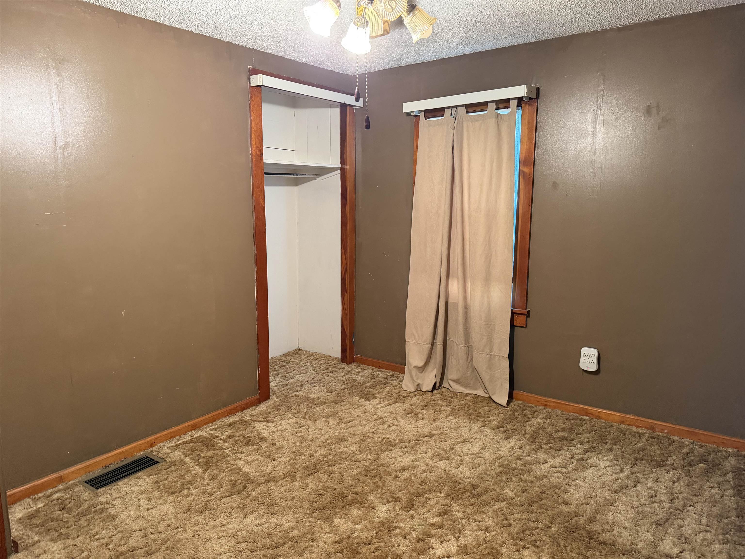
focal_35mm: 24
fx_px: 517
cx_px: 372
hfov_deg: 71.6
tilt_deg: -8.2
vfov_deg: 56.8
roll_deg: +0.1
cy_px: 280
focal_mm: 6.76
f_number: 1.78
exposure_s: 1/60
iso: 640
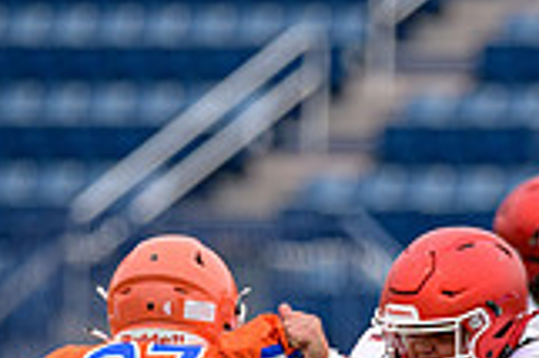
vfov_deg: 1.4
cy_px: 510
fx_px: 14762
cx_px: 523
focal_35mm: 987
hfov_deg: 2.1
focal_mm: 240
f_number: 2.8
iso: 280
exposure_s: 1/800
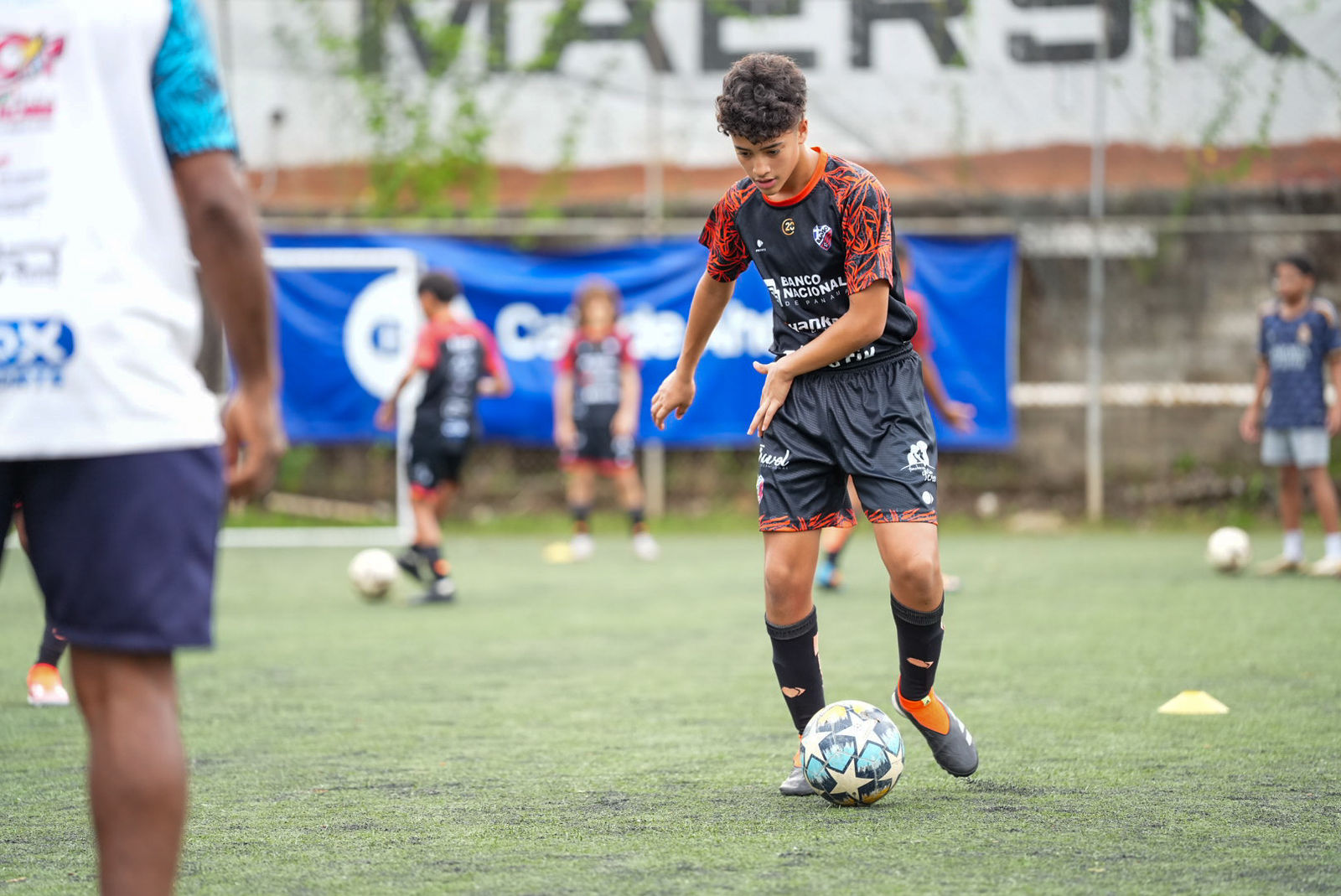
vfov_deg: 7.9
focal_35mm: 173
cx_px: 670
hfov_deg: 11.9
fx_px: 6456
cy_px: 448
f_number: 2.8
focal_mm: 173.2
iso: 1600
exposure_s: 1/1000
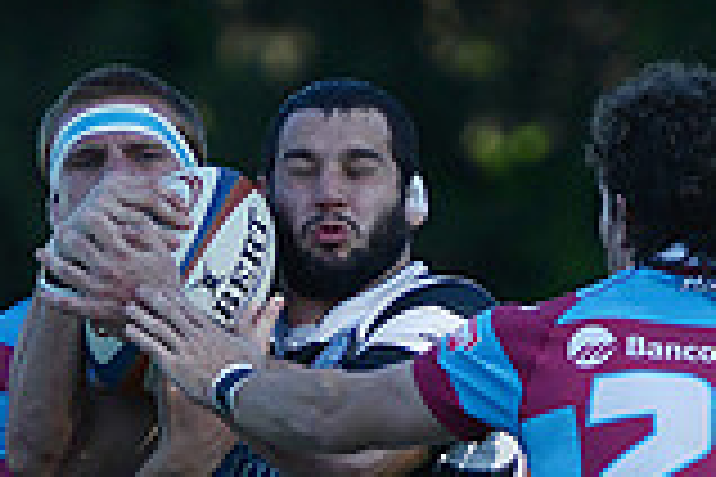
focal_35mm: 876
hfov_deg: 2.4
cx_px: 72
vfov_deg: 1.6
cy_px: 844
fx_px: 17421
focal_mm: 240
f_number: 4
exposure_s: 1/2000
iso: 320
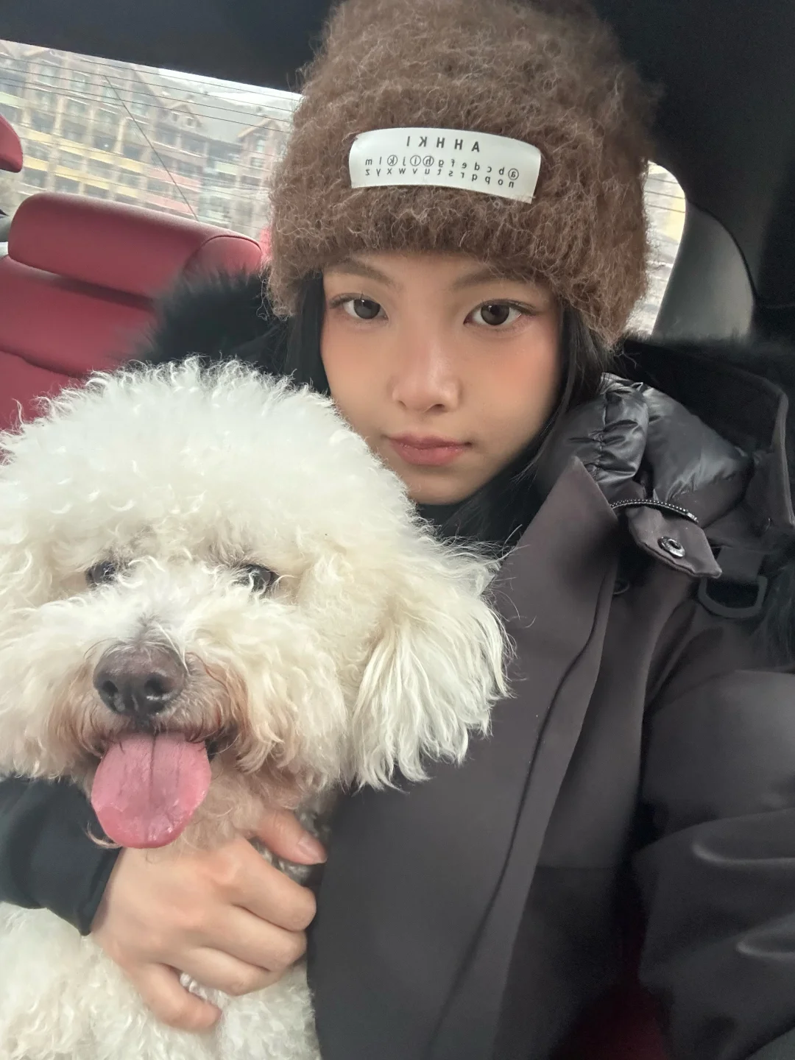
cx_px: 398
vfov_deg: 73.9
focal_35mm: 23
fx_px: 704
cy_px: 530
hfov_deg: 58.9
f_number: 1.9
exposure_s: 1/60
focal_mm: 2.69
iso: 250
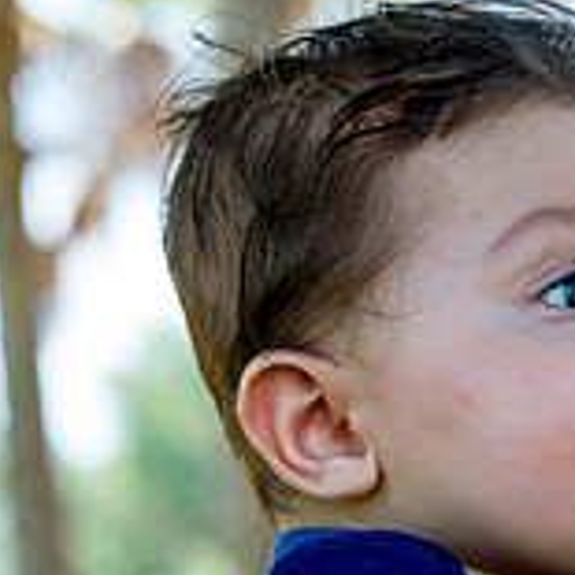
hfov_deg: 6.7
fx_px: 4905
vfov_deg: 6.7
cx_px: 697
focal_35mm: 261
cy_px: 436
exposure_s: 1/125
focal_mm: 82
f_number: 6.3
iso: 200
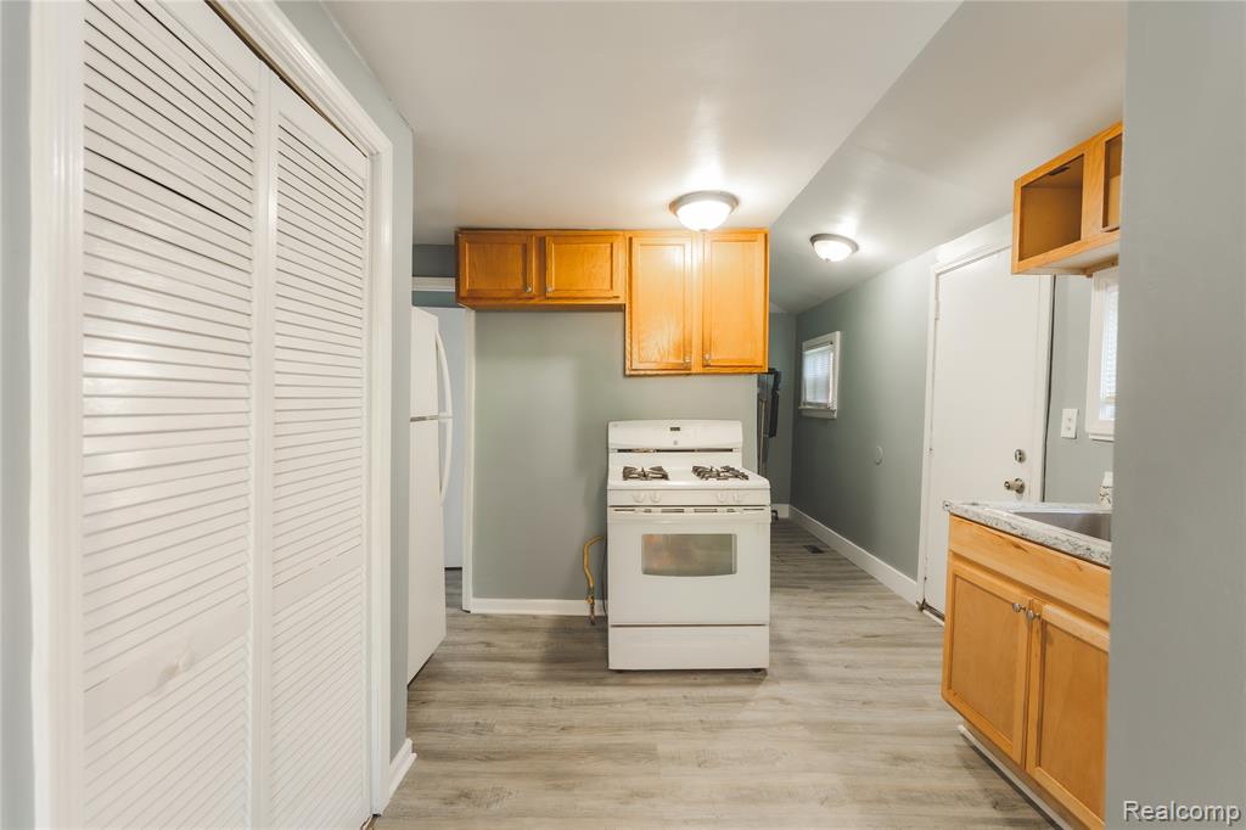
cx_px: 623
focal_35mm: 16
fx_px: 540
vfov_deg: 75.1
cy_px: 415
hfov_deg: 98.2
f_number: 6.3
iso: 320
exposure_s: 1/3
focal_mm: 15.6
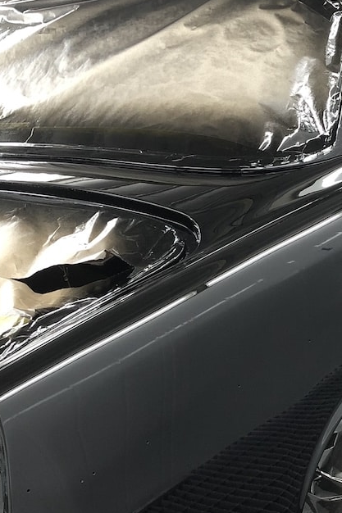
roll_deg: +6.0
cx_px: 319
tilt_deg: -19.6
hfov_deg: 19.8
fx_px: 955
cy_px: 338
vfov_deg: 29.9
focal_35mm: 67
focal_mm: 4
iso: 50
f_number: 1.8
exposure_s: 1/17
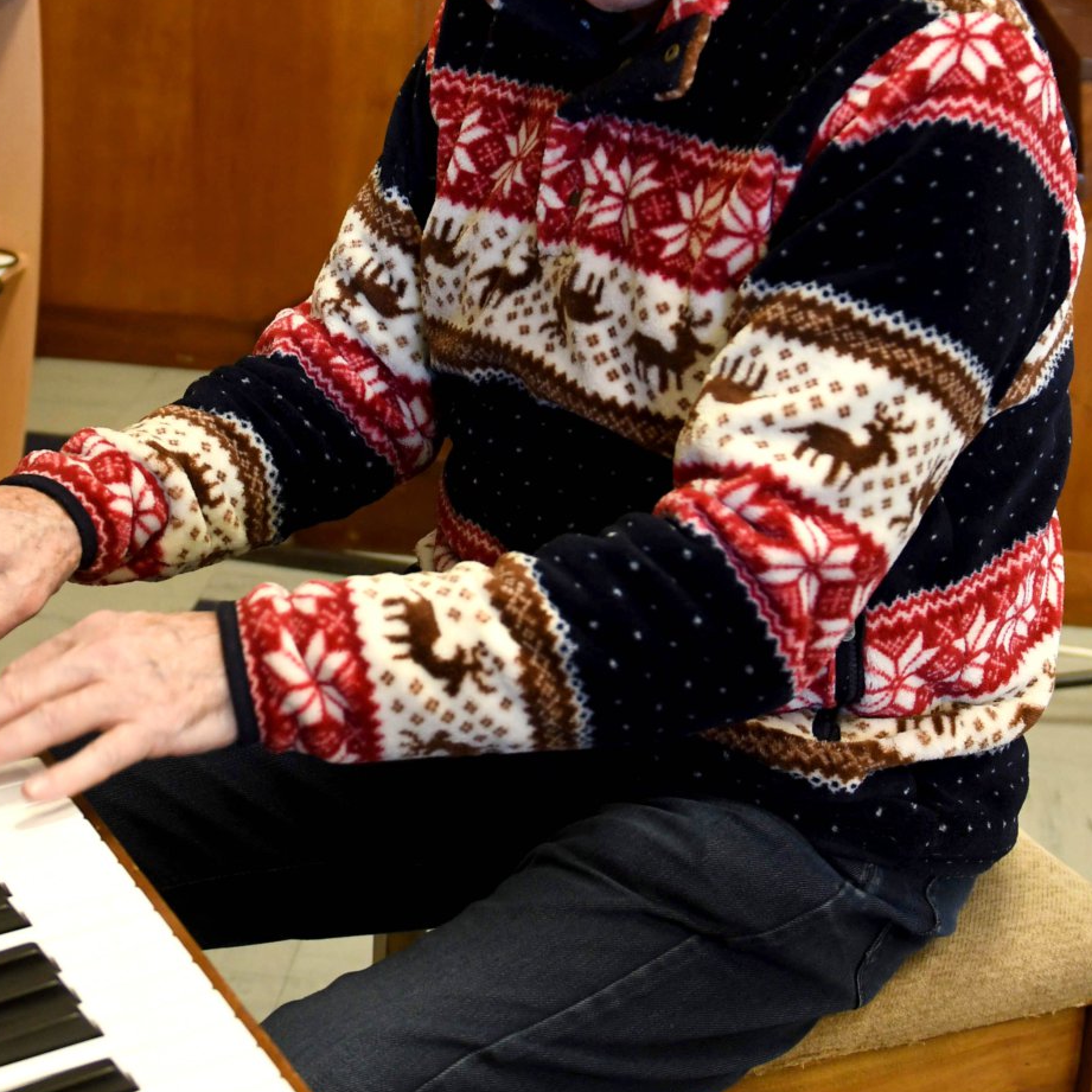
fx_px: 2427
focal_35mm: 68
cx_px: 493
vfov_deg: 25.1
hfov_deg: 25.3
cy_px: 306
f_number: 2.8
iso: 1250
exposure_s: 1/100
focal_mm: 24
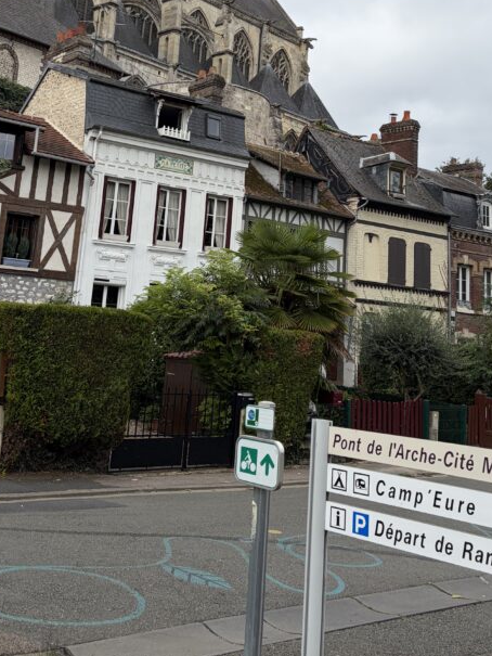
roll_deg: -3.4
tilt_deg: +14.9
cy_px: 142
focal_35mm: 44
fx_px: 834
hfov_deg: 32.9
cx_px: 244
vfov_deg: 41.3
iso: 50
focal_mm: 5.96
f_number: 1.6
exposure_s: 1/2865
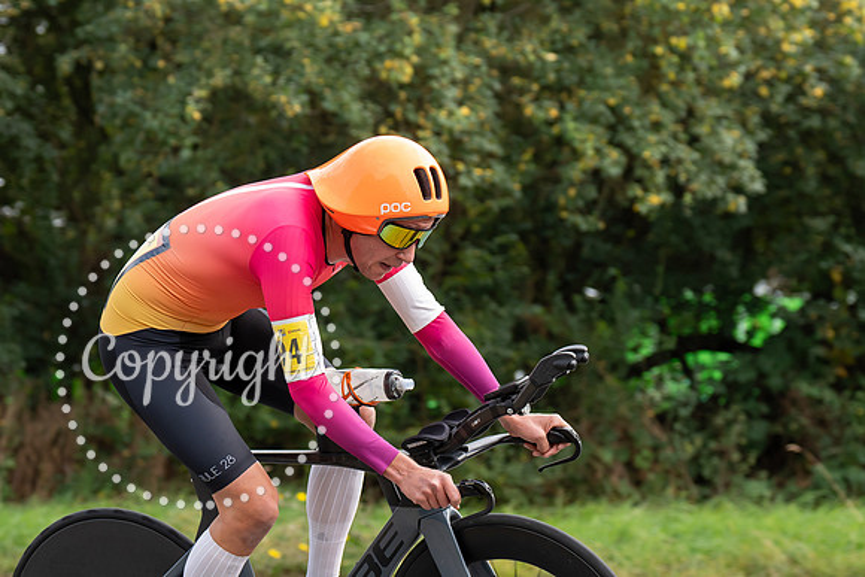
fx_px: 3861
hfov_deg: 12.8
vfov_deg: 8.5
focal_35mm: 161
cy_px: 375
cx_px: 314
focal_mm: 88
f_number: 4
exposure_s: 1/1000
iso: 400
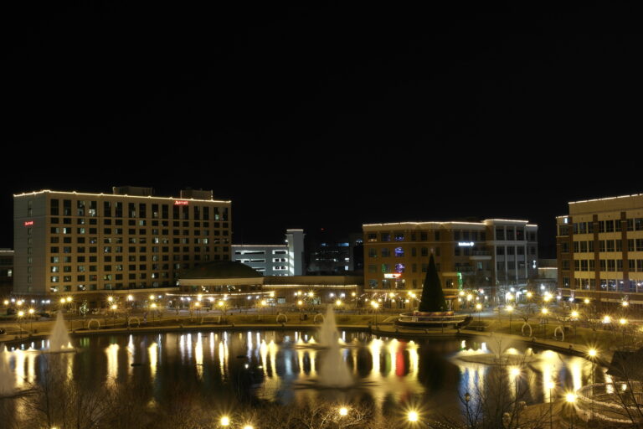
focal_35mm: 43
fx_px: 768
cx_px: 322
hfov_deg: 45.4
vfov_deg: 31.2
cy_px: 214
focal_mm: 28
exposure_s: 15
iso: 100
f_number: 16
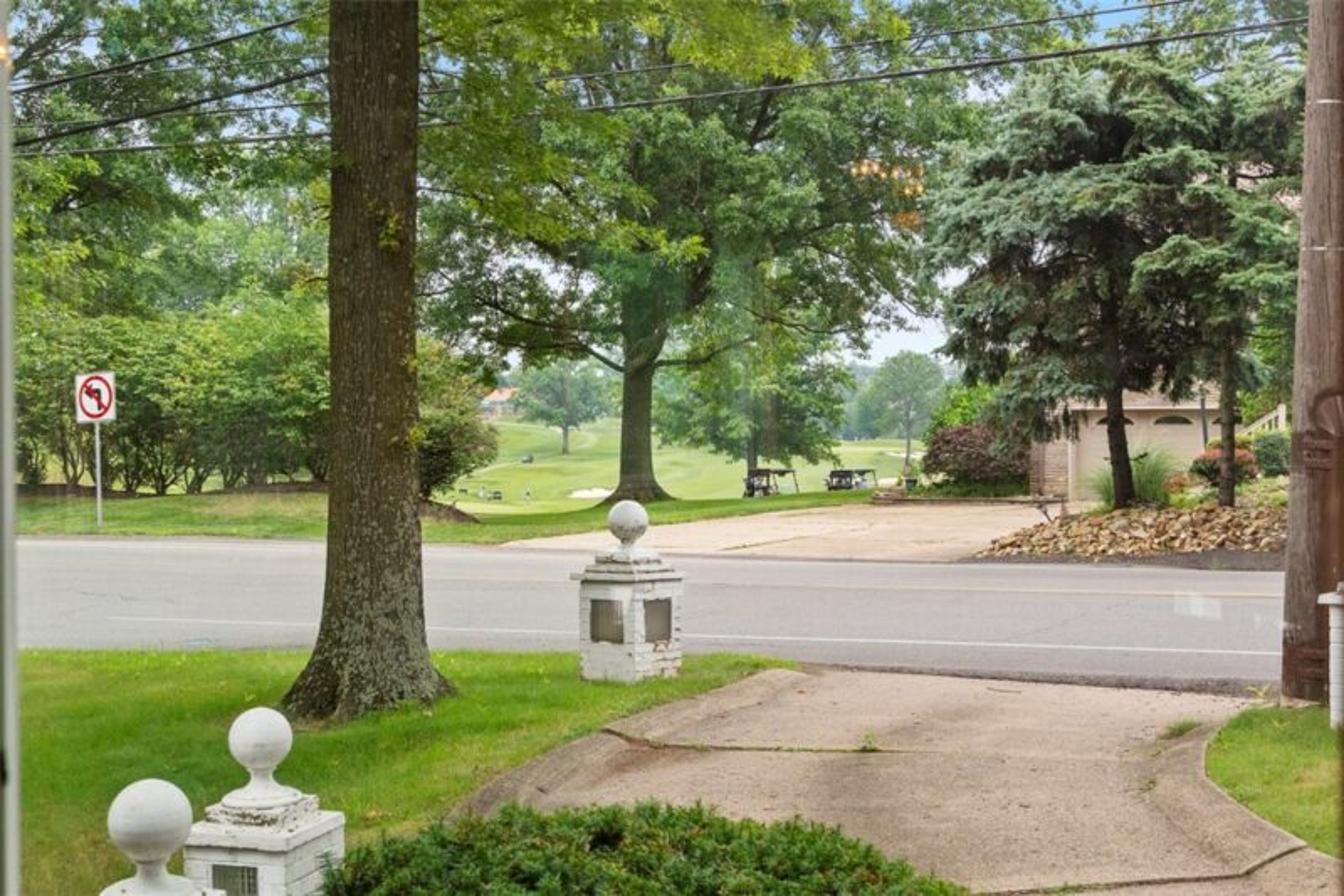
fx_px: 1941
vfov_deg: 26.0
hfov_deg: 38.2
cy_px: 448
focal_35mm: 52
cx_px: 672
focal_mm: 35
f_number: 8
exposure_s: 1/50
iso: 400
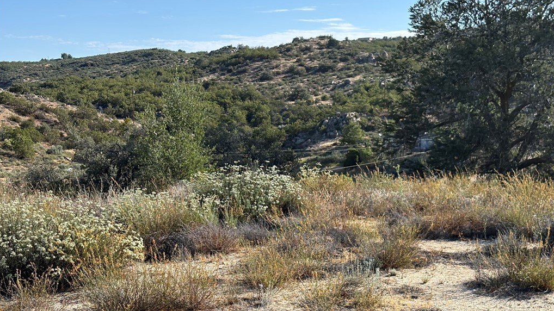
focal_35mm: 57
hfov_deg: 36.6
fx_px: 837
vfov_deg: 21.1
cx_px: 276
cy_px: 159
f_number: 1.6
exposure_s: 1/2451
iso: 50
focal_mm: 5.96
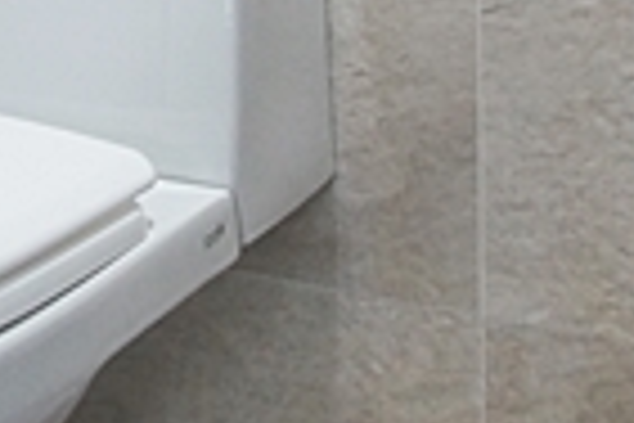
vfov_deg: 13.2
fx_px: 1653
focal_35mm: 94
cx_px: 90
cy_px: -328
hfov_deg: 21.3
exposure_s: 1/10
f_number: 9
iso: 800
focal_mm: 11
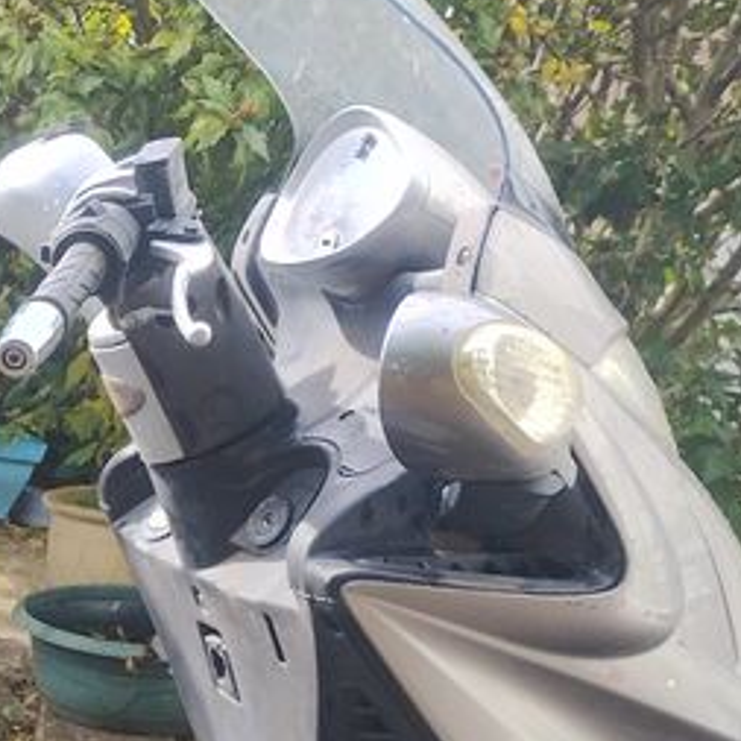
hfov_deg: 15.7
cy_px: 681
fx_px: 2373
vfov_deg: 17.5
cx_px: -495
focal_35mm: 98
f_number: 1.8
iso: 100
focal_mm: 4.27
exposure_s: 1/119
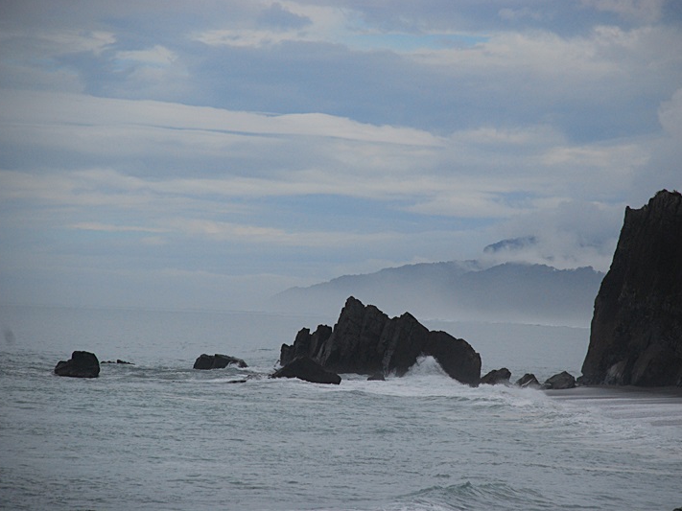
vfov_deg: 6.8
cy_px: 255
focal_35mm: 220
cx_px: 369
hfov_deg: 9.0
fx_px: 4325
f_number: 5.6
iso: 400
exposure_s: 1/3200
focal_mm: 135
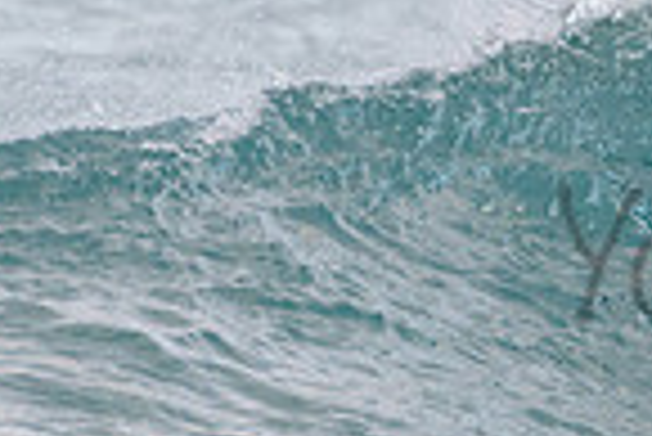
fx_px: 44434
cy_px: 238
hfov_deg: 0.8
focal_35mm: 2451
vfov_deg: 0.6
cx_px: 1123
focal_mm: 500
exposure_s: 1/1250
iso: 1000
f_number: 5.6
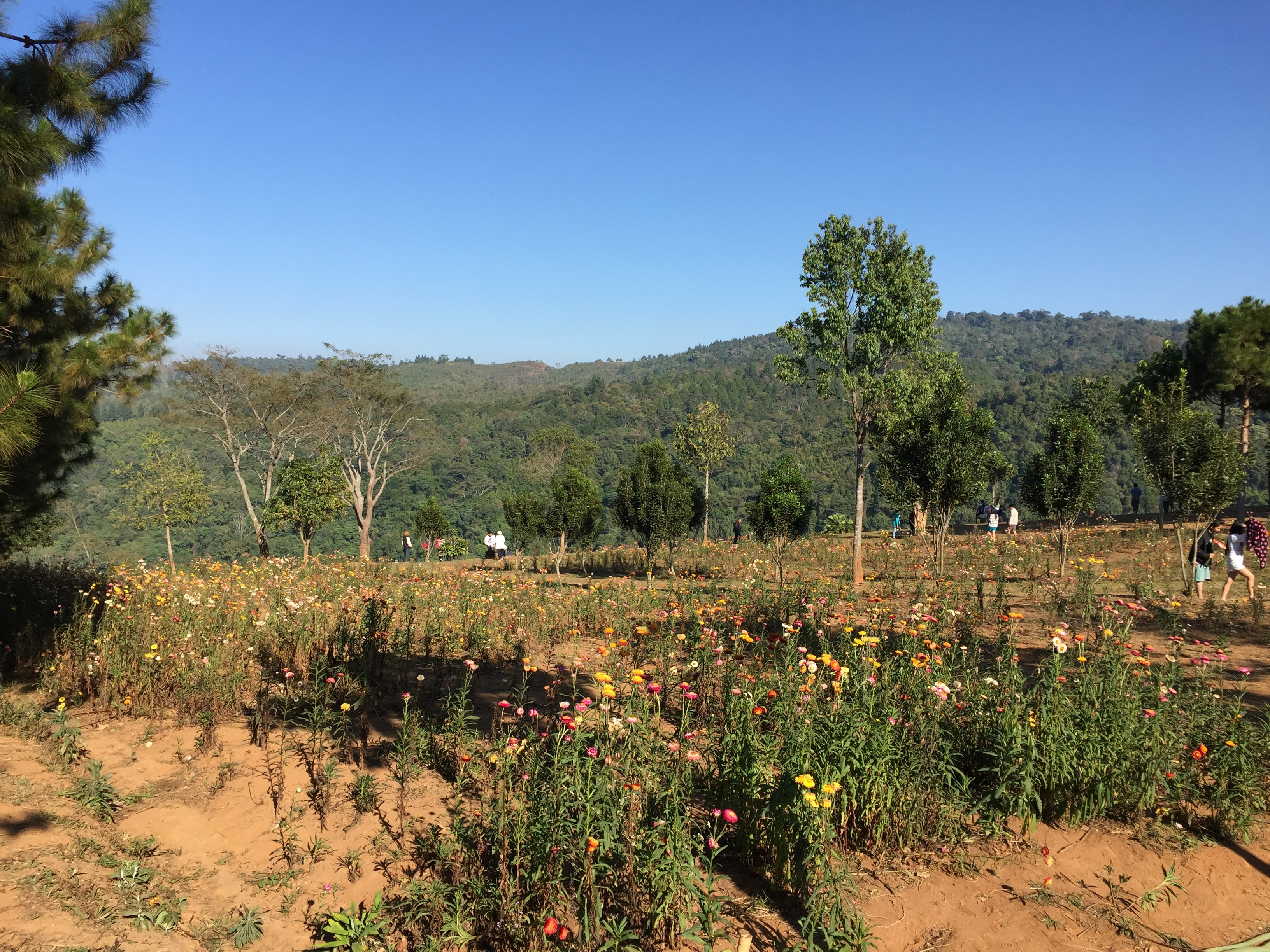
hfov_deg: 61.7
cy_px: 476
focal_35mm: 29
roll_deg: -3.1
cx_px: 635
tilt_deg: -3.1
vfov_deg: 48.2
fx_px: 1064
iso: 32
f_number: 2.2
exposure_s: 1/1464
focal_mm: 4.15
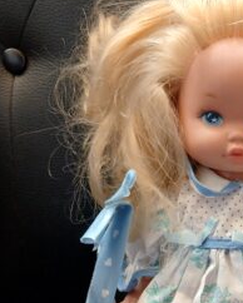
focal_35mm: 58
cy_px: 230
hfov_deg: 24.9
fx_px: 521
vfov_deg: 31.8
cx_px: 249
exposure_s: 1/50
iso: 160
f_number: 1.8
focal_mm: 3.98
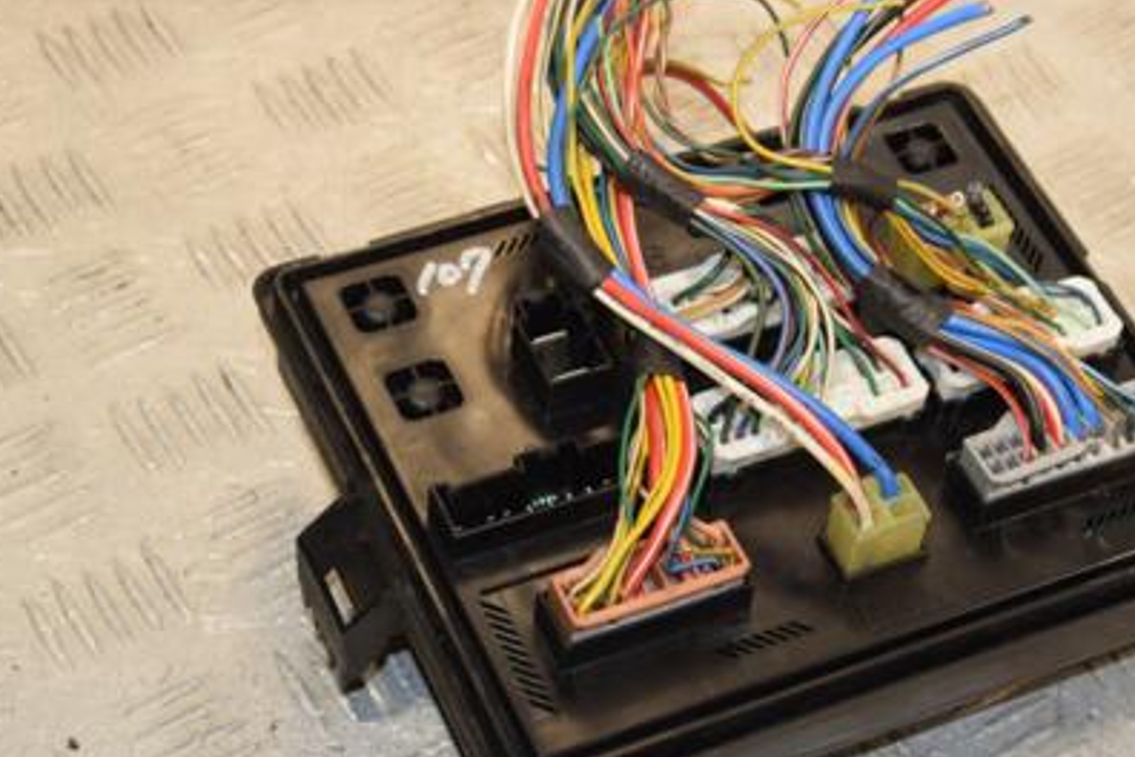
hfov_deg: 22.3
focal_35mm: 91
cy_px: 470
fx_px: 2869
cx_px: 679
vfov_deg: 15.0
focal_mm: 40
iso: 800
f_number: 7.1
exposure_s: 1/200
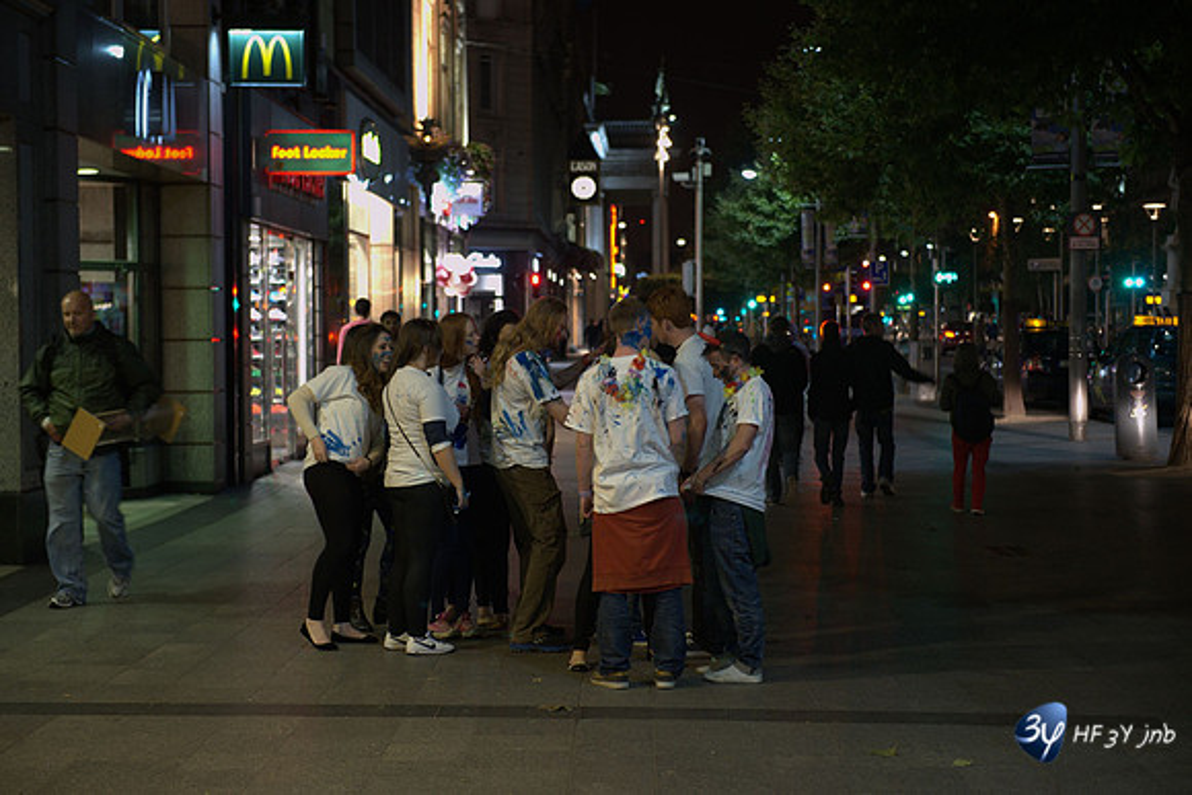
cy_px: 398
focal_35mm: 70
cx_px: 596
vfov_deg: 19.5
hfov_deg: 28.8
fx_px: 2318
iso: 2500
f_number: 2.8
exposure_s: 1/20
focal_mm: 70
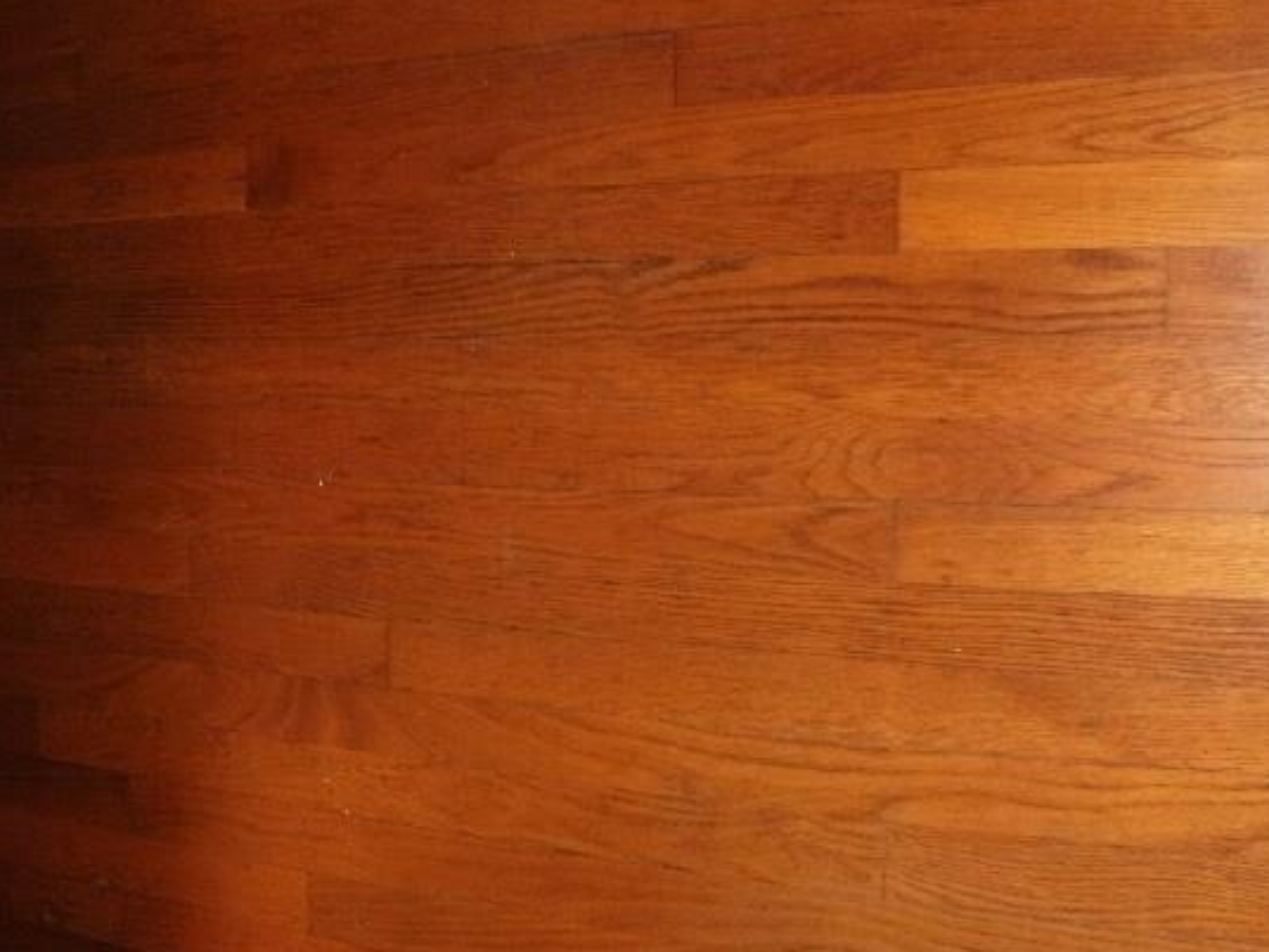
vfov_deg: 33.6
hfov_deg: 43.7
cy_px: 448
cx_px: 734
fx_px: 1576
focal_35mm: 43
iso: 125
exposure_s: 1/30
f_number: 3.5
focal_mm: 6.3
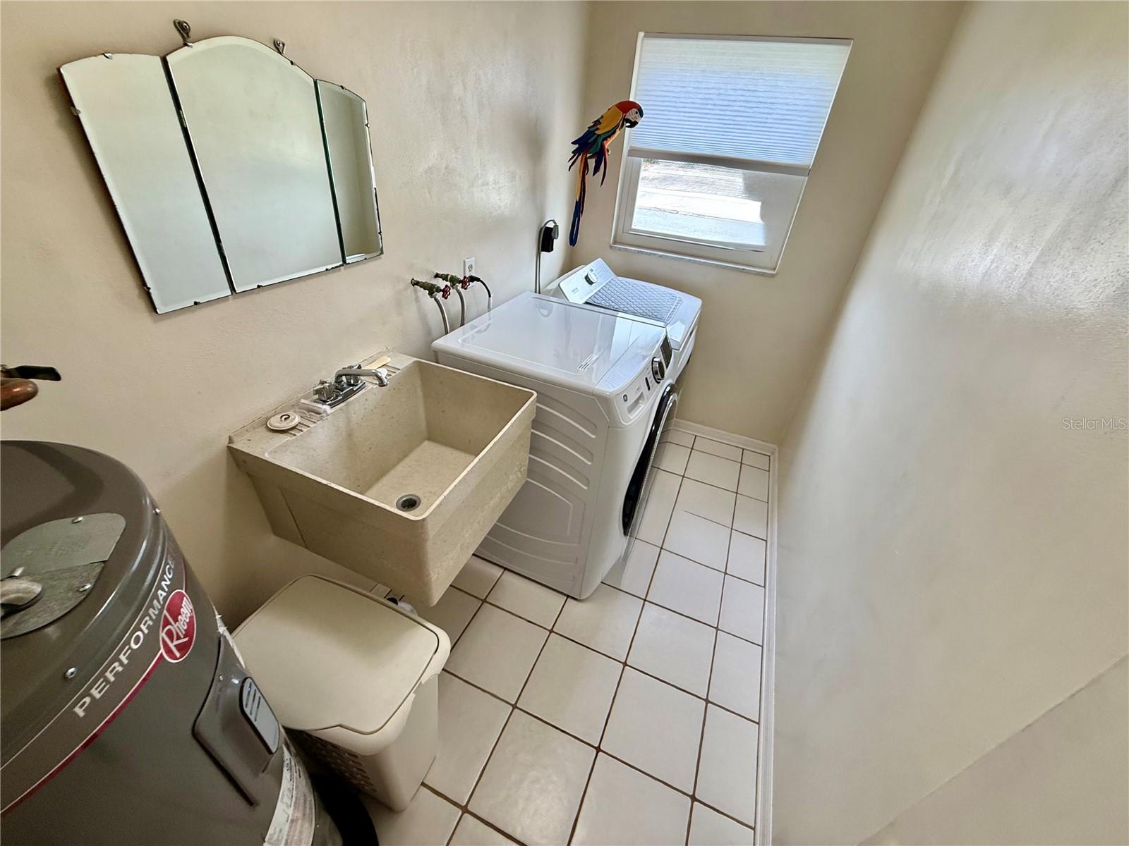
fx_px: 457
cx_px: 564
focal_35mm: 14
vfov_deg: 85.7
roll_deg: -7.1
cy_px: 423
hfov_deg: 102.1
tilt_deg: -32.0
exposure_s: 1/120
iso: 80
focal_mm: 2.22
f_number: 2.2
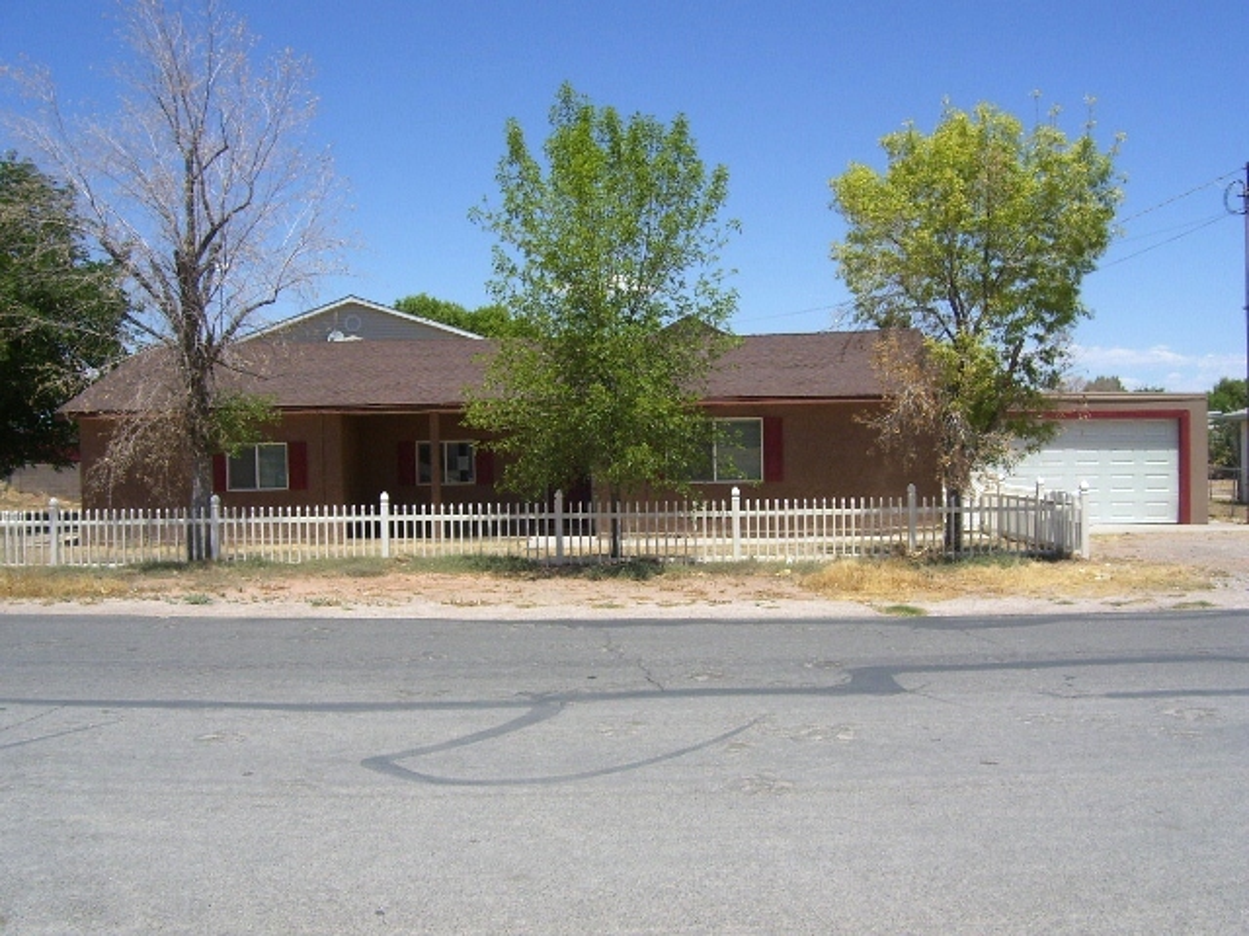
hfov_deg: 51.4
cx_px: 624
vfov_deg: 39.7
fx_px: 1299
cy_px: 468
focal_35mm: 36
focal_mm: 6
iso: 80
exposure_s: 1/750
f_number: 4.8
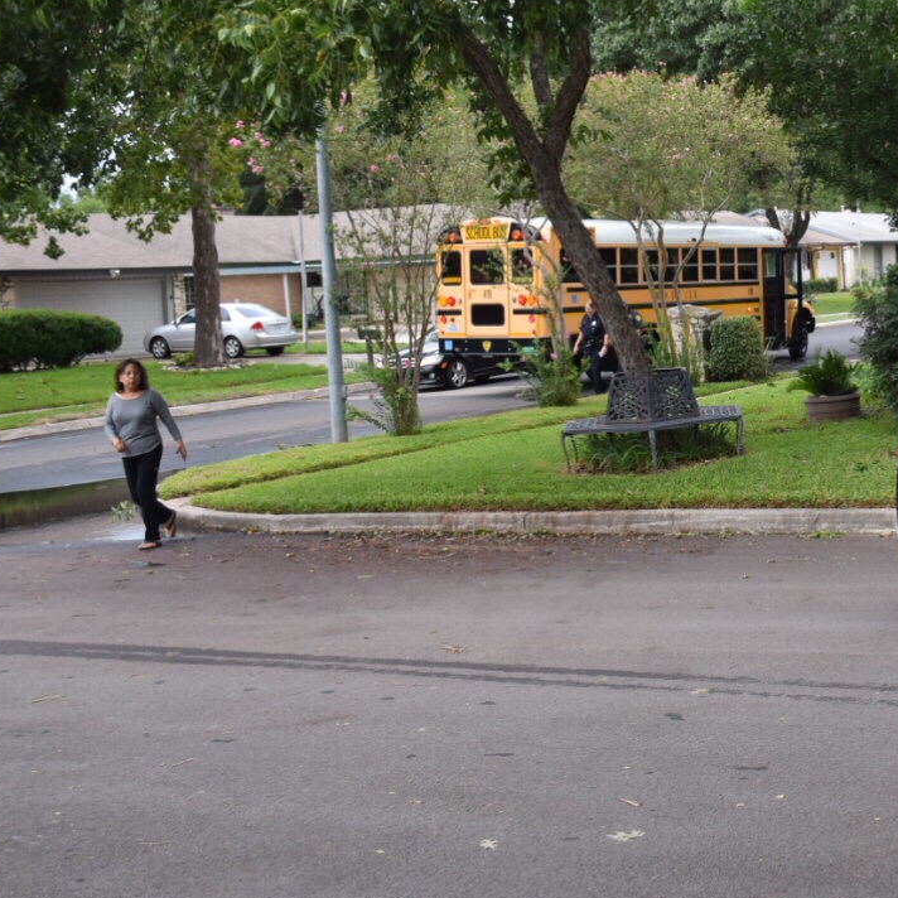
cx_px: 942
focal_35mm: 58
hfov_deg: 27.5
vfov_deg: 29.4
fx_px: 1702
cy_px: 305
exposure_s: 1/160
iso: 400
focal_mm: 20
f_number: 6.3
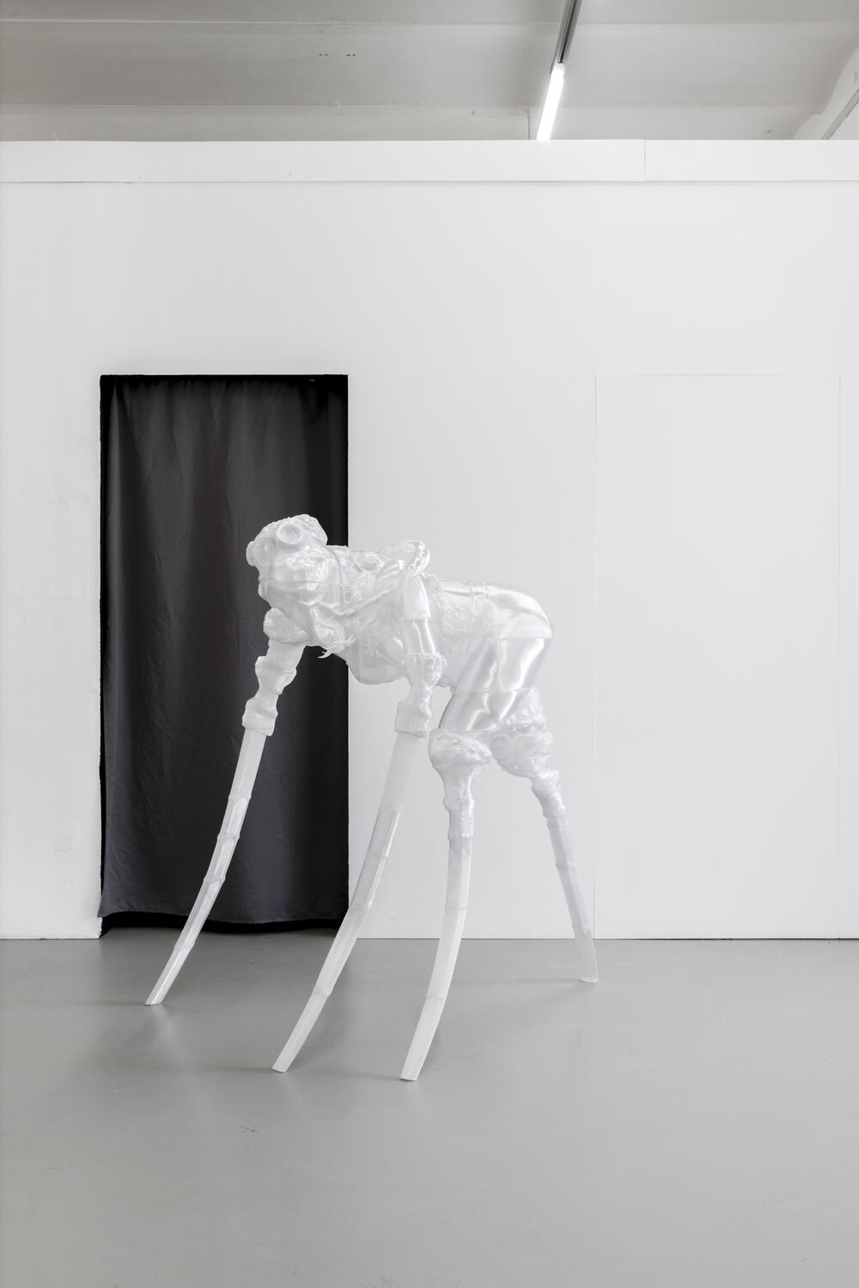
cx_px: 430
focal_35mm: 35
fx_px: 1253
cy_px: 644
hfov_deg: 37.9
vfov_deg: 54.4
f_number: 8
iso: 100
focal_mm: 35
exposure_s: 1/8
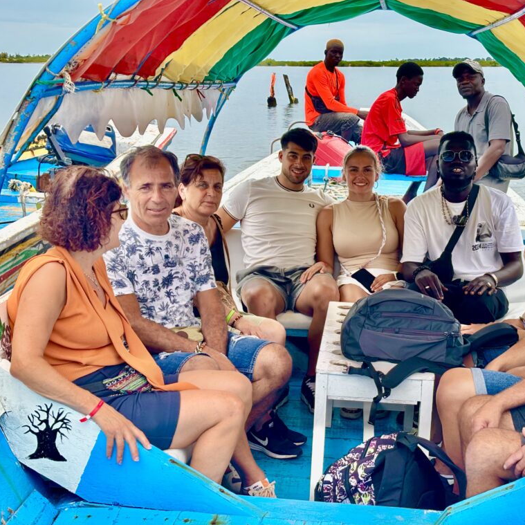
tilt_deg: -10.7
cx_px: 351
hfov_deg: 27.5
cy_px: 264
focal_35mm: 62
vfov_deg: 27.7
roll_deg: +2.1
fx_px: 1064
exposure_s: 1/1103
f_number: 1.6
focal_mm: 5.96
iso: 32
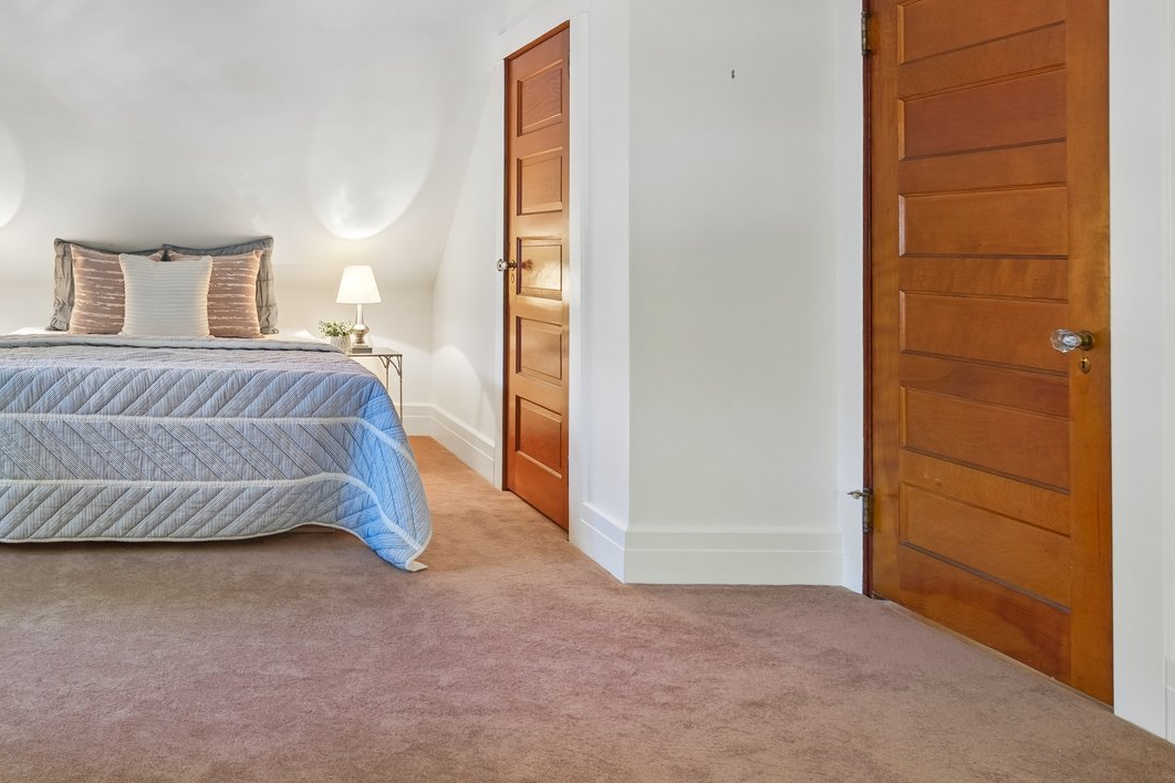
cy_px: 238
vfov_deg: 46.9
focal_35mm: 27
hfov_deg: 60.4
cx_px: 190
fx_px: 881
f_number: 5.6
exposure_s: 1/3.33
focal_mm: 9.6
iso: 160
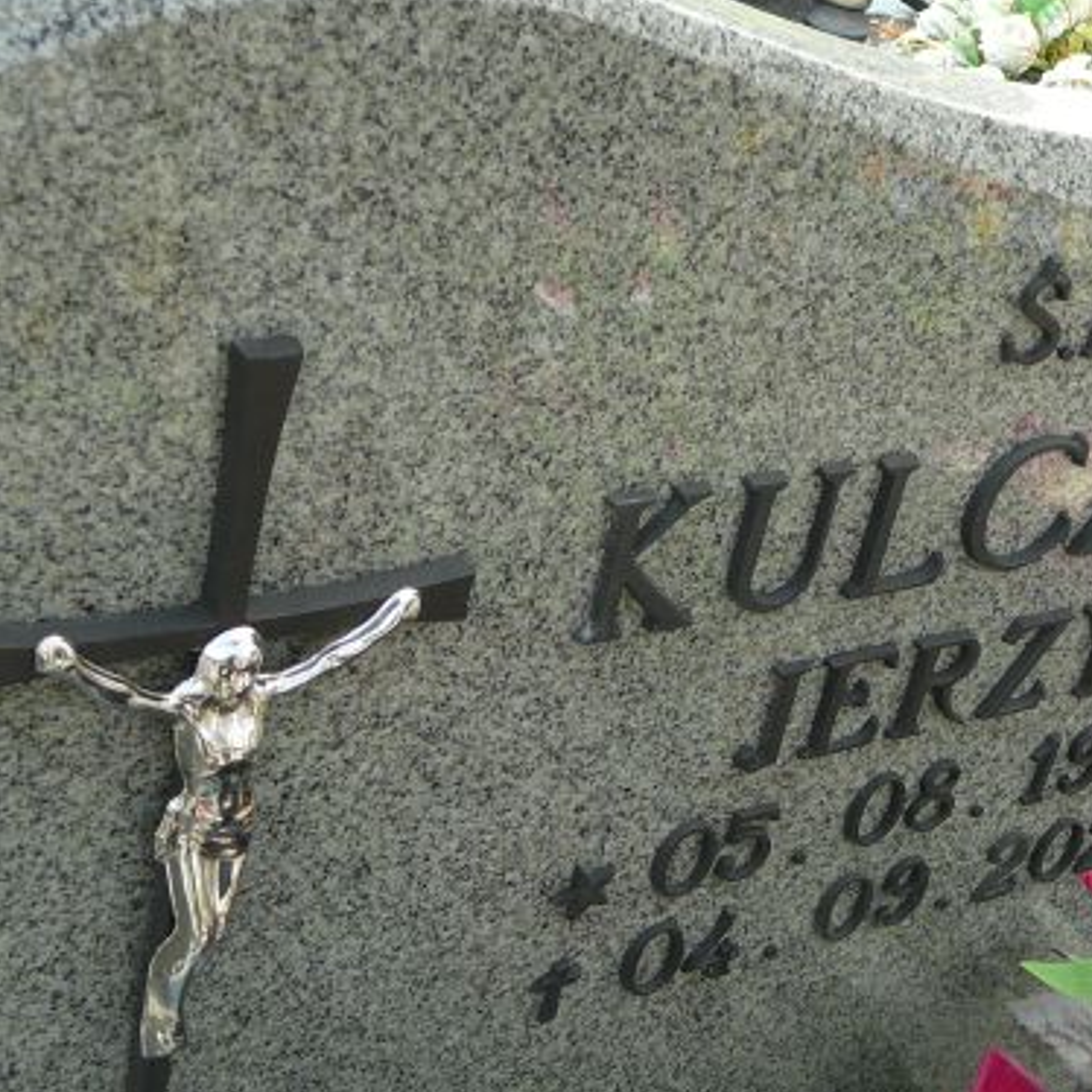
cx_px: 698
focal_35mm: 68
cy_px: 599
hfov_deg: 25.3
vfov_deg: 25.3
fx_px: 2427
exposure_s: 1/160
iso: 80
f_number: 3.2
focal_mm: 6.7
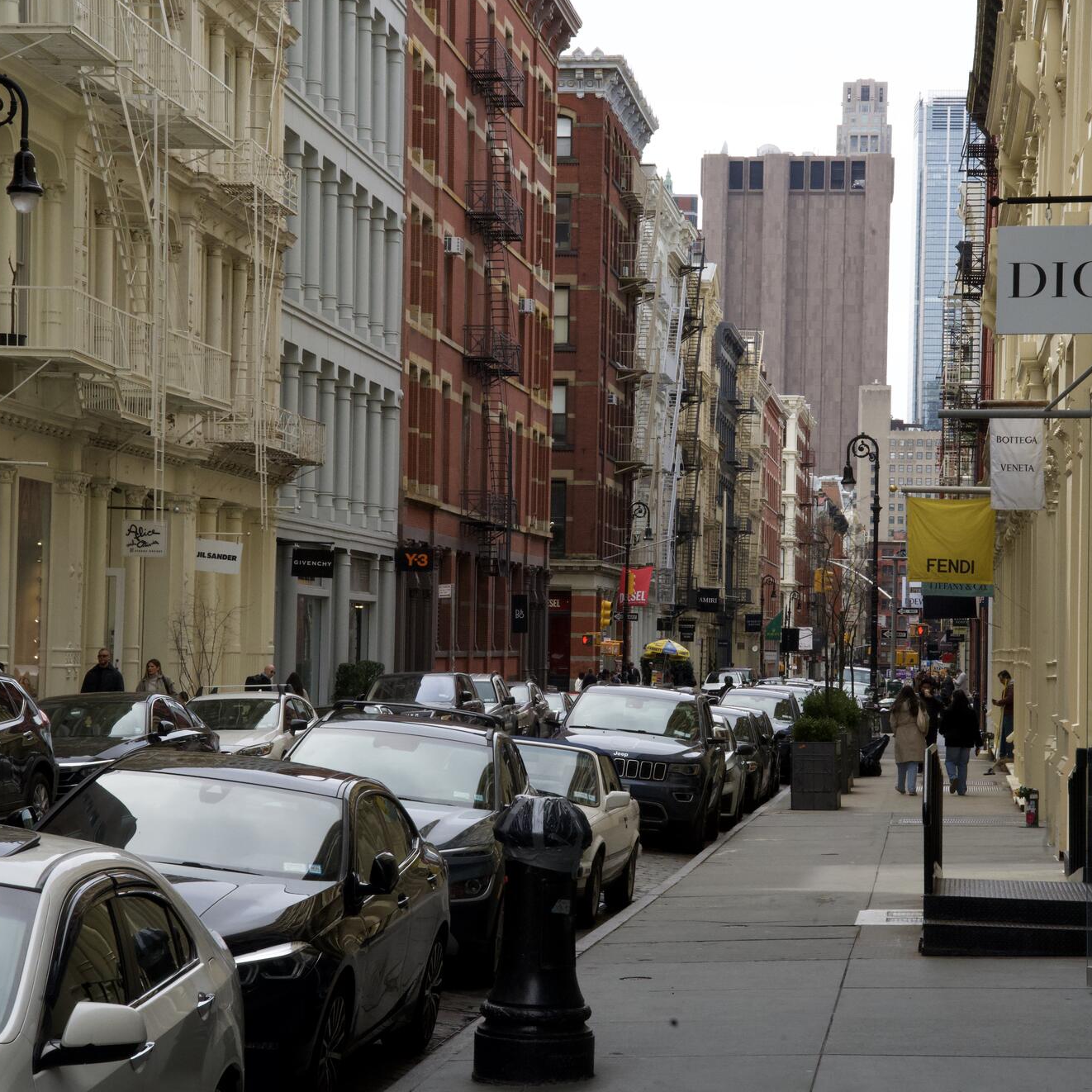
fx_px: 3212
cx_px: 590
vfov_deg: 19.3
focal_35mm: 90
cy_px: 546
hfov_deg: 19.3
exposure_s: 1/500
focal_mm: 70
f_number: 22
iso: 3200
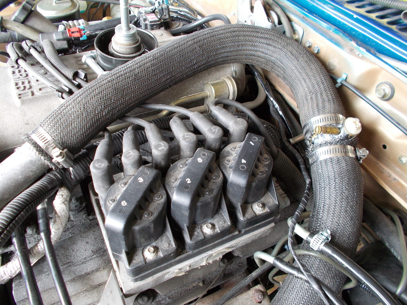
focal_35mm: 30
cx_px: 204
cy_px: 152
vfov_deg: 46.8
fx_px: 353
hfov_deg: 60.0
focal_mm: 5.3
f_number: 3.4
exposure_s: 1/25
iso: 125
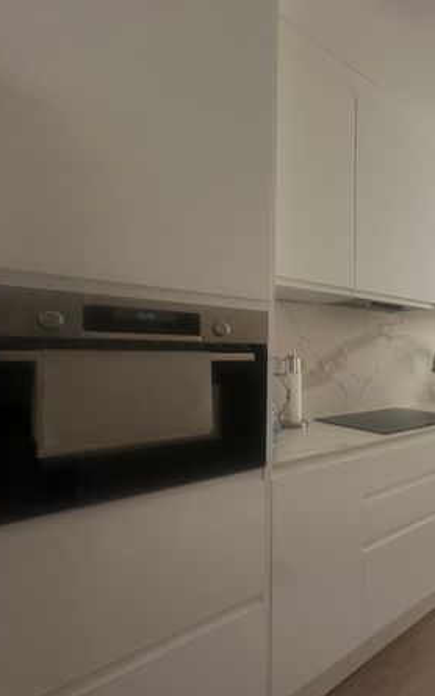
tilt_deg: +1.0
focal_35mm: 20
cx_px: 404
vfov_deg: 85.1
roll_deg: +0.5
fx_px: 379
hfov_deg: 51.5
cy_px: 350
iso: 320
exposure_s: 1/99
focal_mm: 2.22
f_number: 2.2
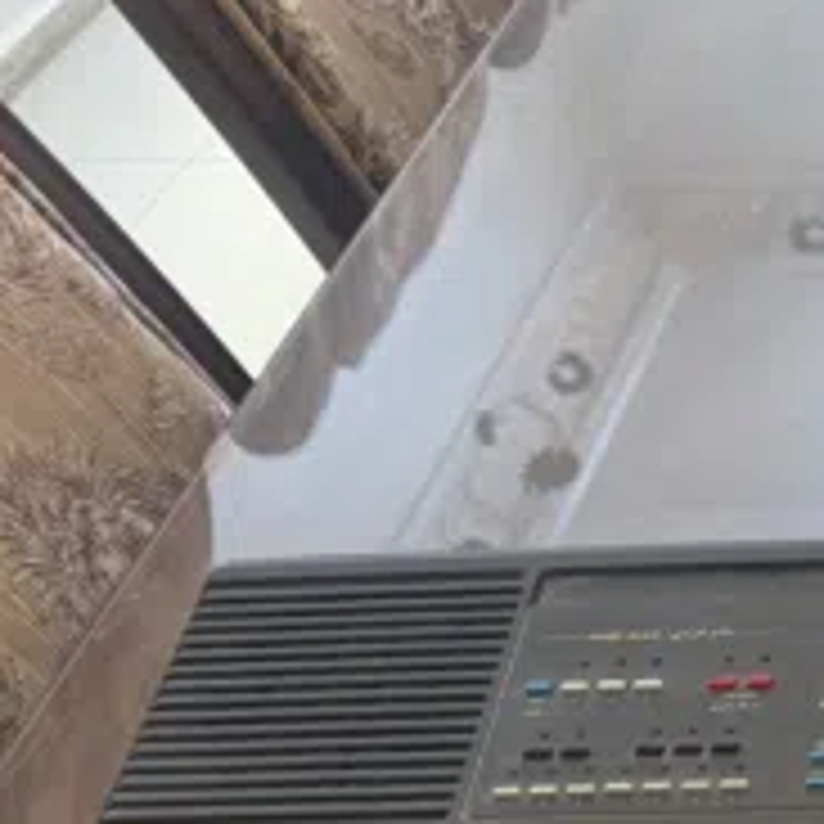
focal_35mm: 74
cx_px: 1400
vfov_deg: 23.1
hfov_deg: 19.0
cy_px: 644
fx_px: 1993
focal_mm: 6.76
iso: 250
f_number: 1.78
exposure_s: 1/50
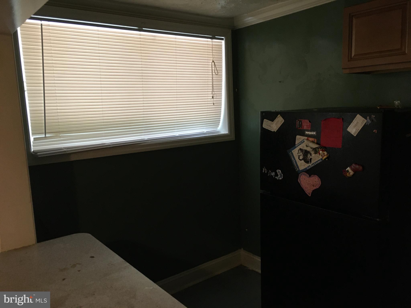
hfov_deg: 61.7
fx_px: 344
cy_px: 154
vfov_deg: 48.2
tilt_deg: -8.9
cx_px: 206
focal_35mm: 29
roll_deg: +1.5
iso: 125
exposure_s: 1/30
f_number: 2.2
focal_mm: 4.15
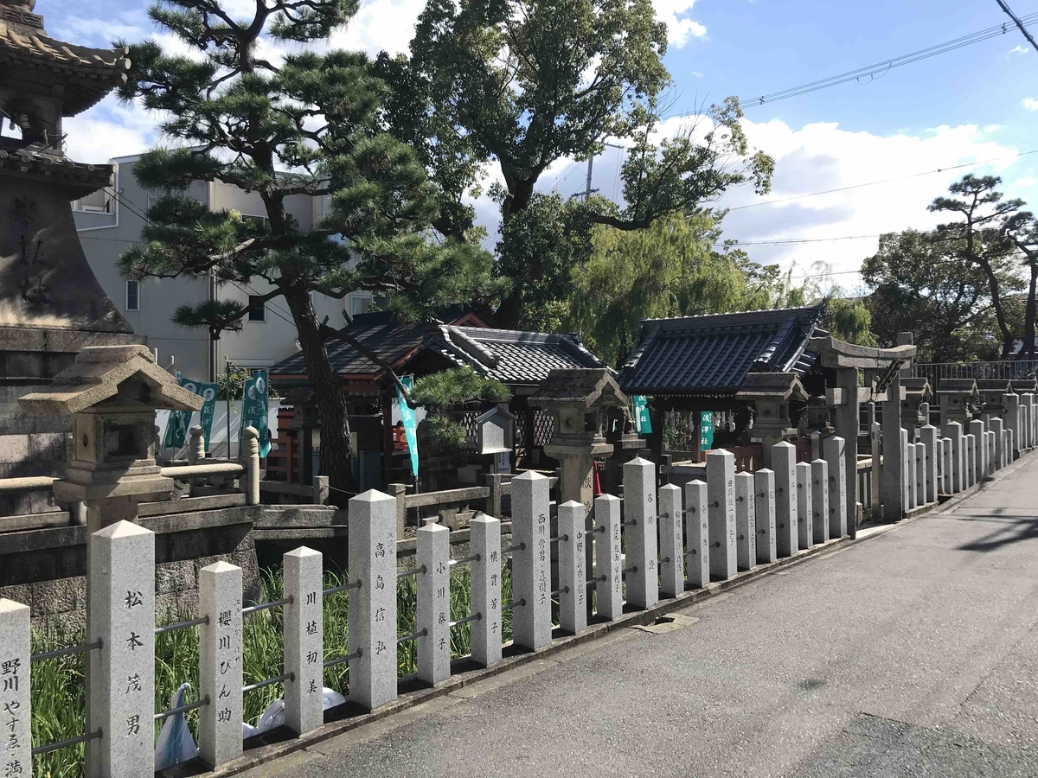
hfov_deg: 63.4
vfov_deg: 49.7
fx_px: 840
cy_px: 389
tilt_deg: +1.4
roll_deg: +1.3
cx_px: 519
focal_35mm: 28
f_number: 1.8
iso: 20
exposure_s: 1/1742
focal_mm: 3.99
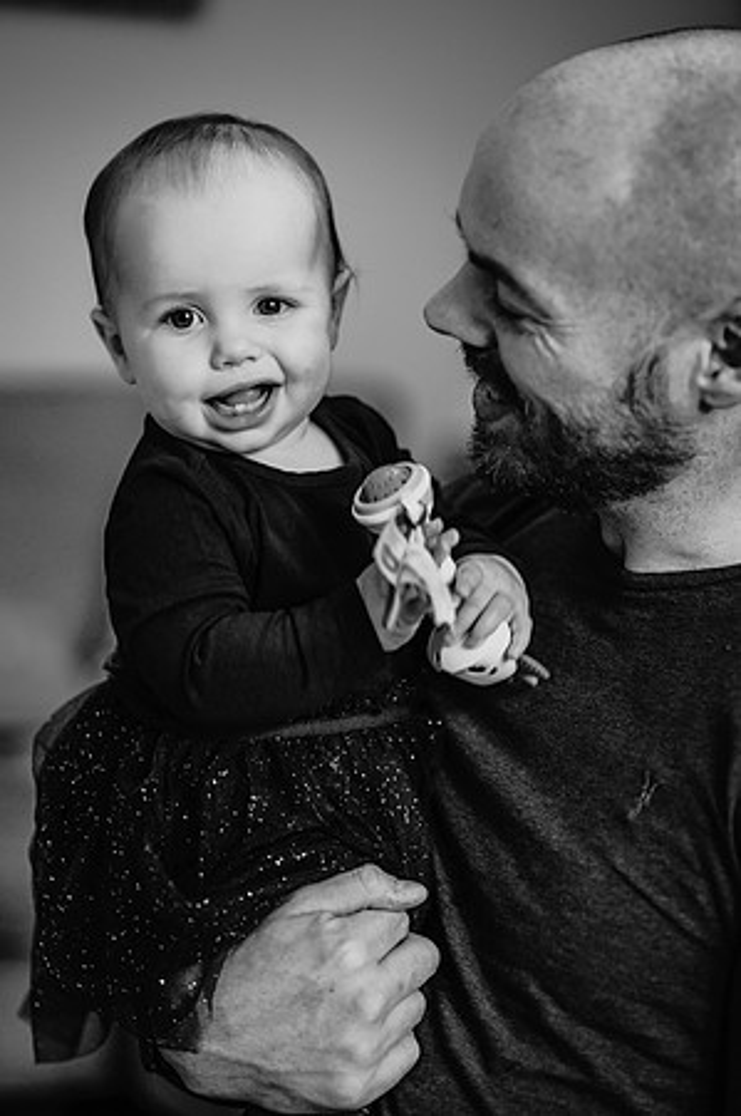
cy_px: 558
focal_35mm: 85
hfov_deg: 16.0
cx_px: 370
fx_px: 2630
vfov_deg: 23.9
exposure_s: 1/160
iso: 500
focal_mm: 85
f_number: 2.2
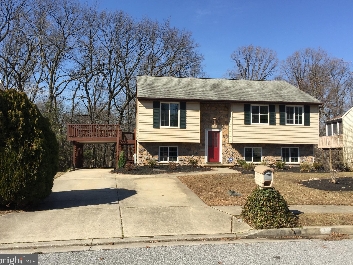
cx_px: 176
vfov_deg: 46.8
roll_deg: -0.2
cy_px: 131
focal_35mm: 30
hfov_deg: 60.0
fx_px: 306
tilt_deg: +2.9
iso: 32
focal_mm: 4.15
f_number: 2.2
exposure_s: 1/1721
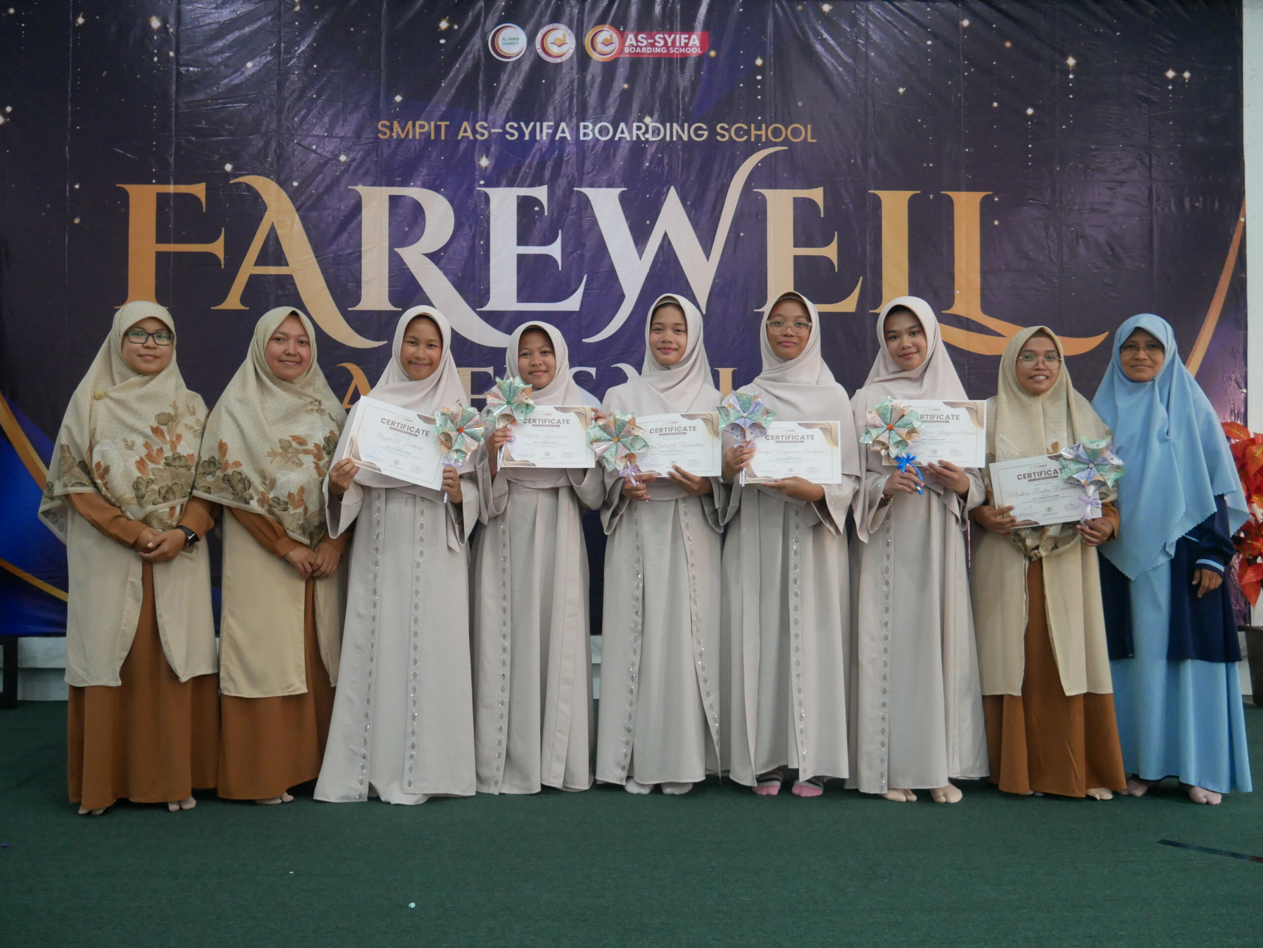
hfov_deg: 56.8
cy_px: 474
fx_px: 1168
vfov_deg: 44.2
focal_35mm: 32
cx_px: 632
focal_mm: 16
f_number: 3.6
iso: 1600
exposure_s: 1/60
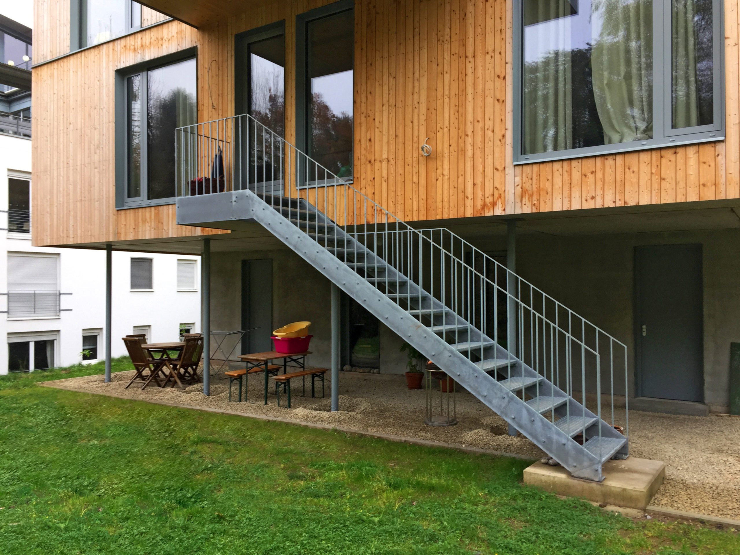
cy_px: 278
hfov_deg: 61.7
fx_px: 620
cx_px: 370
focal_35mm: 29
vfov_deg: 48.2
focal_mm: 4.15
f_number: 2.2
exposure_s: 1/125
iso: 32
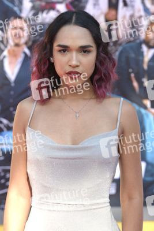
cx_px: 77
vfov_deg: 10.3
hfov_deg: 6.9
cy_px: 116
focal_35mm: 200
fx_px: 1282
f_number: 7.1
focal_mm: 200
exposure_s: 1/250
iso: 200
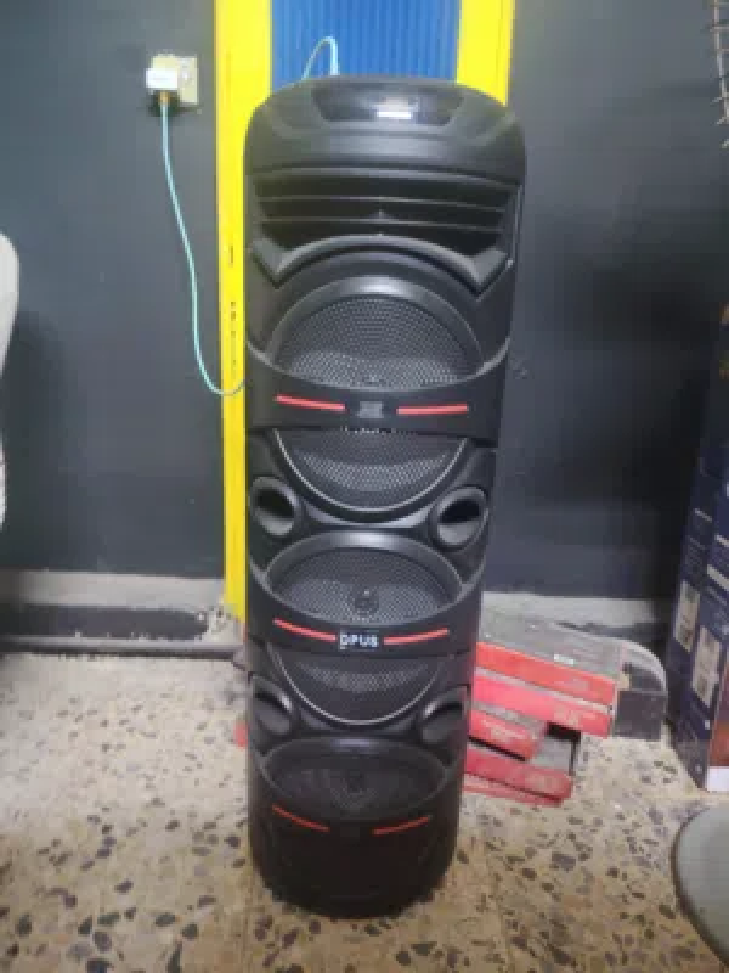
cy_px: 486
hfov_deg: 56.8
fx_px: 674
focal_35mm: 24
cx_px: 364
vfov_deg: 71.6
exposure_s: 1/20
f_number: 1.75
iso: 648
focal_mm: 5.25
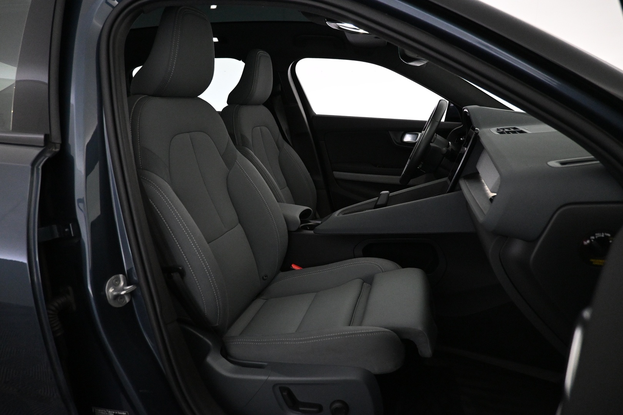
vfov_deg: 53.1
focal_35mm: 24
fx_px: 415
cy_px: 208
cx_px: 312
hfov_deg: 73.7
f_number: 3.5
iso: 4000
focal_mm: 16
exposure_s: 1/160
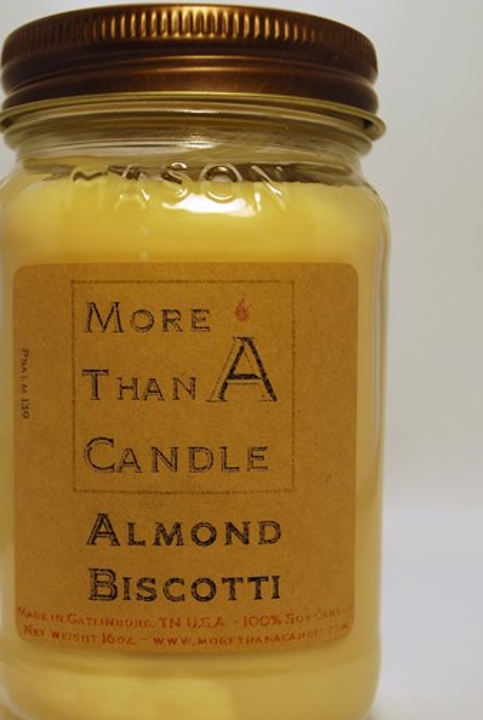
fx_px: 1223
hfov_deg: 22.3
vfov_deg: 32.8
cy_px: 390
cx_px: 198
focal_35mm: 61
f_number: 5.6
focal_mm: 32
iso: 200
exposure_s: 1/125
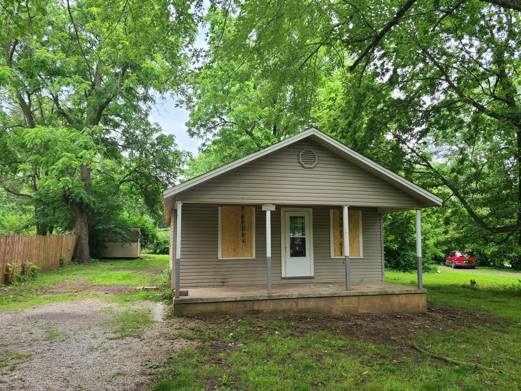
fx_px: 391
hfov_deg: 67.3
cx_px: 260
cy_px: 196
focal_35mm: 26
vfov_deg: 53.1
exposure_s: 1/149
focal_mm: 5.4
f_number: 1.8
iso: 40
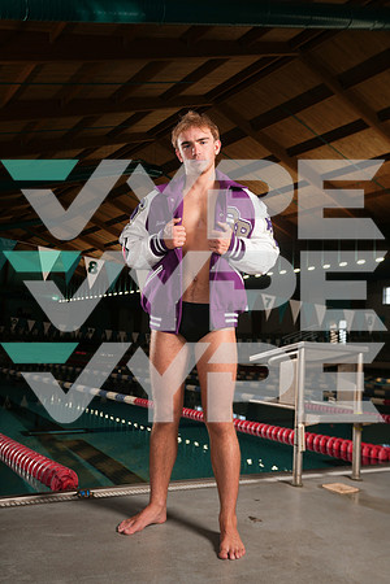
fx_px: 552
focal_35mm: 34
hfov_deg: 38.9
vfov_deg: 55.8
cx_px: 195
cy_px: 292
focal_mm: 34
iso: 160
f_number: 5.6
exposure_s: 1/200
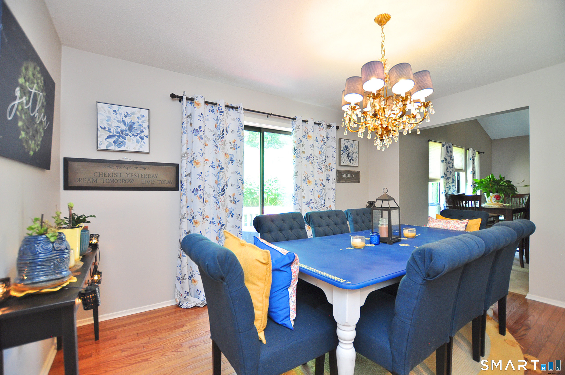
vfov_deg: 77.2
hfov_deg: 100.5
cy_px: 188
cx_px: 282
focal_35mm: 15
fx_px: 235
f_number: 3.5
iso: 640
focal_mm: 10
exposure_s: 1/40
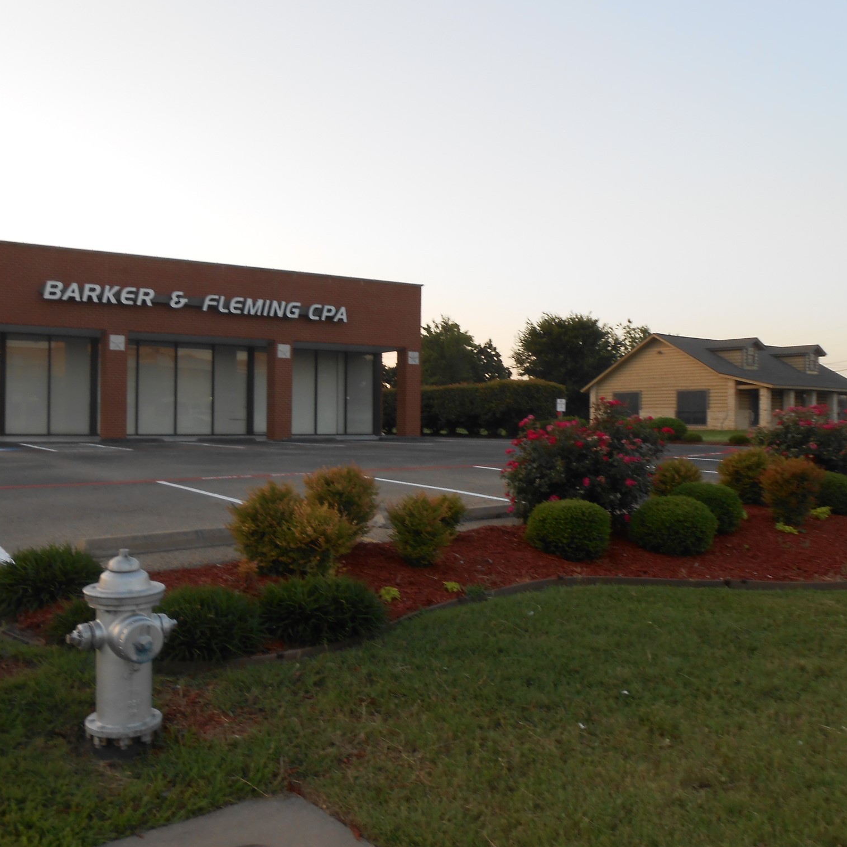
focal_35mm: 31
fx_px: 858
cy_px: 424
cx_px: 380
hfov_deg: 52.4
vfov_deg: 52.5
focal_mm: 4.6
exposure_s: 1/60
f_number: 3.5
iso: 80
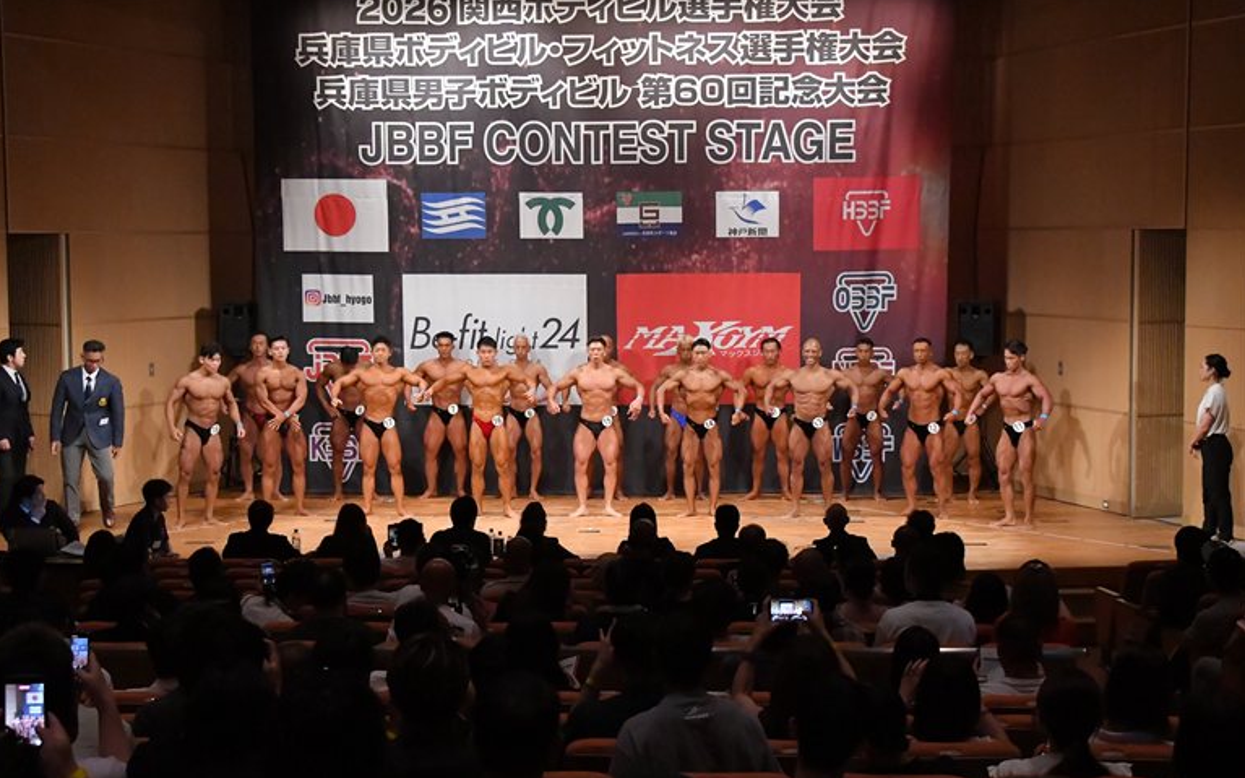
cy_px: 411
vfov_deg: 18.9
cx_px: 621
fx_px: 2341
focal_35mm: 69
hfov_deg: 29.8
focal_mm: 45
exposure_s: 1/400
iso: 9000
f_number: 5.6
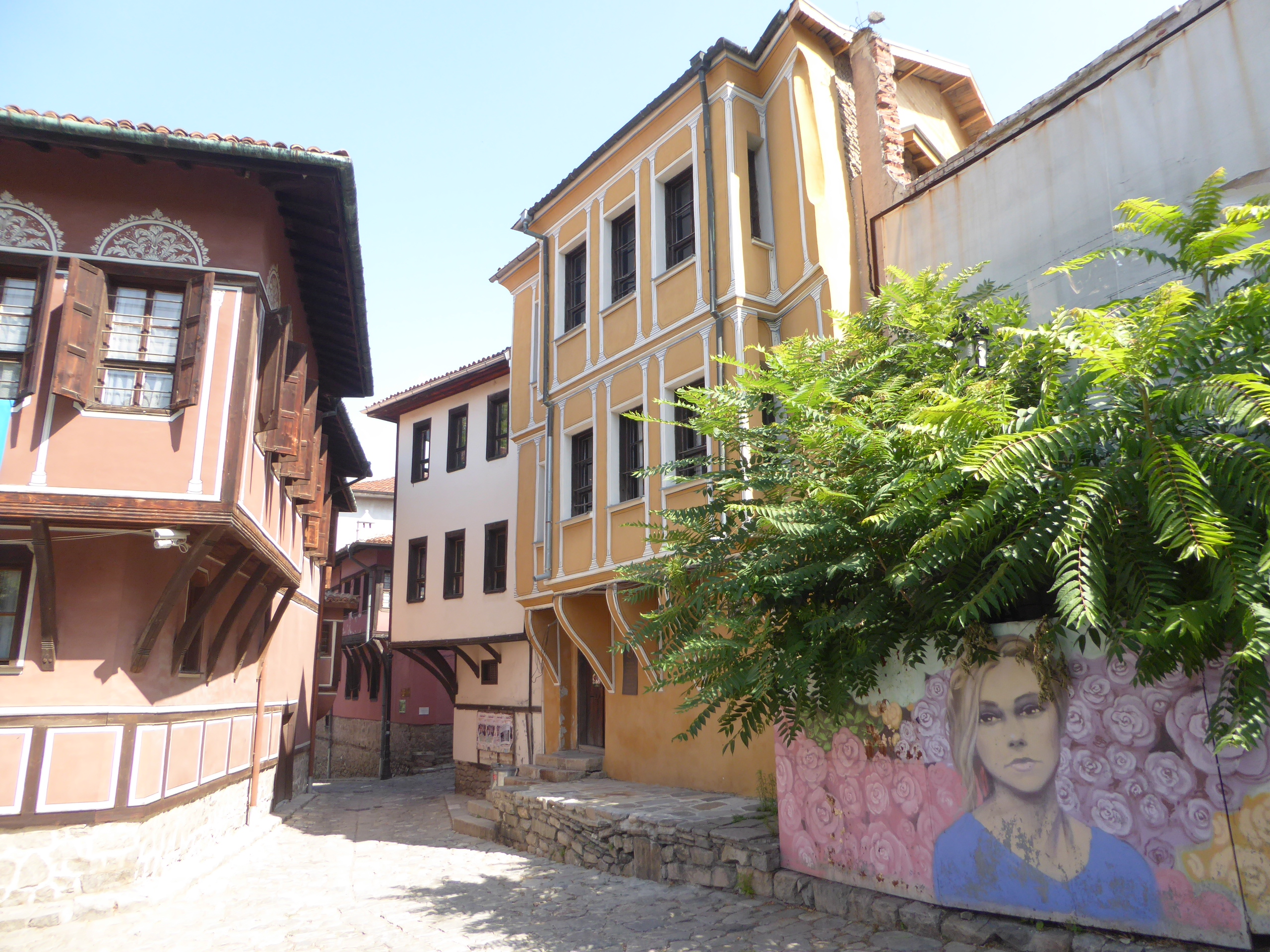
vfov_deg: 54.9
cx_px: 635
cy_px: 476
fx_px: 917
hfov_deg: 69.4
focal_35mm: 25
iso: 100
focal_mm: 4.3
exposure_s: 1/320
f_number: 3.3
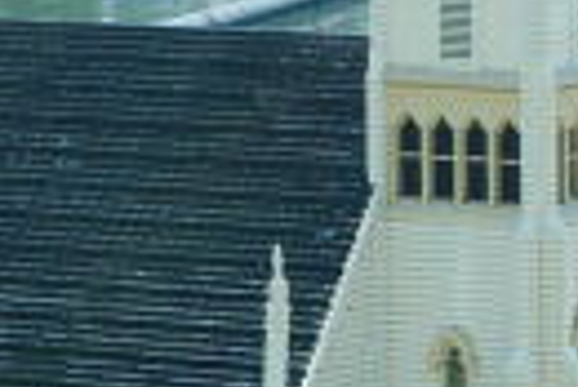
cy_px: 120
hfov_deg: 5.8
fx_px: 5690
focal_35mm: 354
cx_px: 316
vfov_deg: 3.9
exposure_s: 1/125
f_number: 5.6
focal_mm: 48
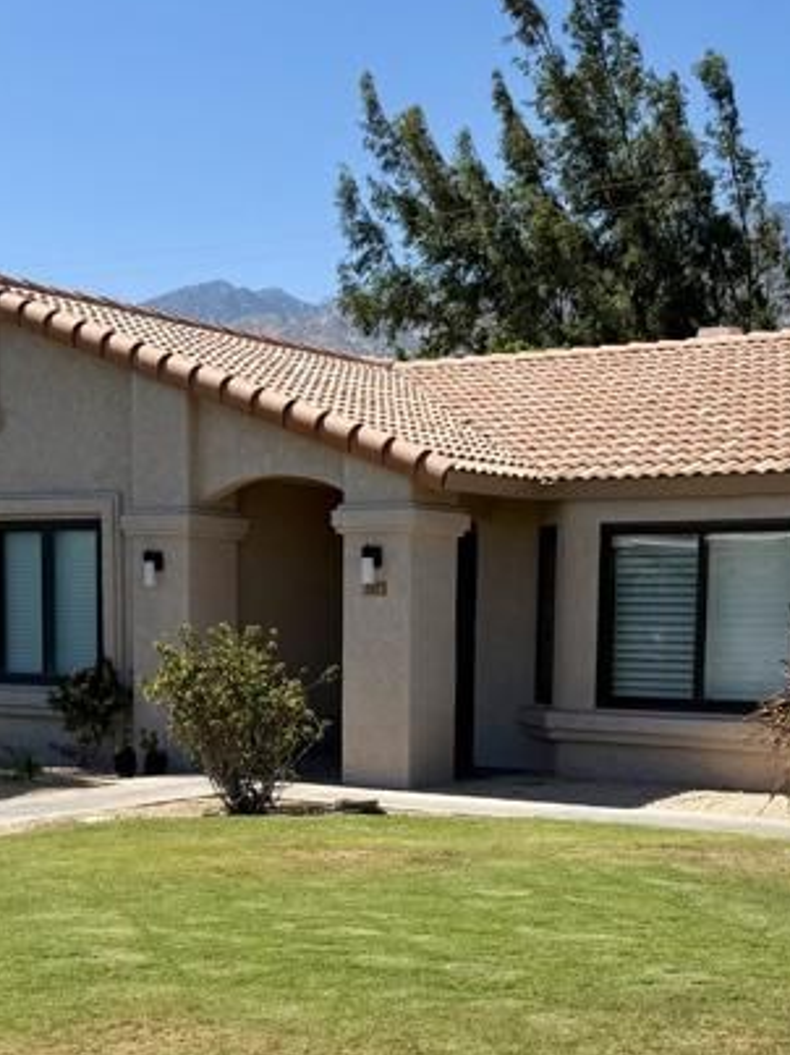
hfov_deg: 24.0
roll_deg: -0.1
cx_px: 408
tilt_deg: -6.3
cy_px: 809
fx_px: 1857
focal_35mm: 61
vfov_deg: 31.1
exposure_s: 1/5714
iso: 80
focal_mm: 6.76
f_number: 1.78
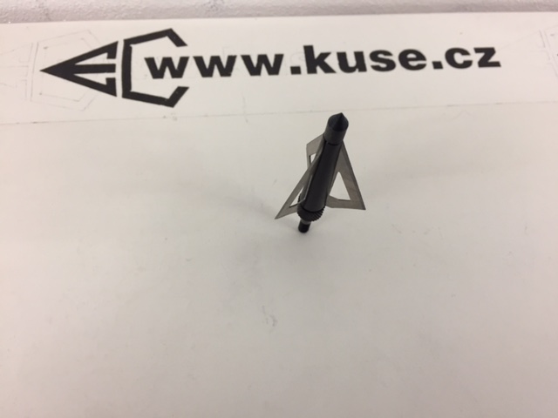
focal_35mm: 29
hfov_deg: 61.7
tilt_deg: -66.8
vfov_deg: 48.2
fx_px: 467
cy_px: 209
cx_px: 279
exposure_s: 1/33
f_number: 2.2
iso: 125
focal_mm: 4.15
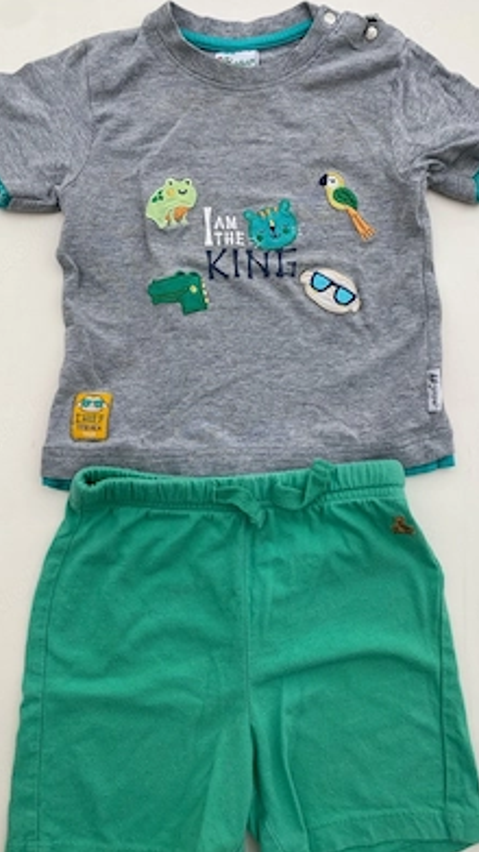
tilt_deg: -81.0
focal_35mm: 29
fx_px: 655
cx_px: 253
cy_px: 429
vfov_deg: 66.1
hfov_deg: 40.2
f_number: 1.8
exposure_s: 1/210
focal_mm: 4.25
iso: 32
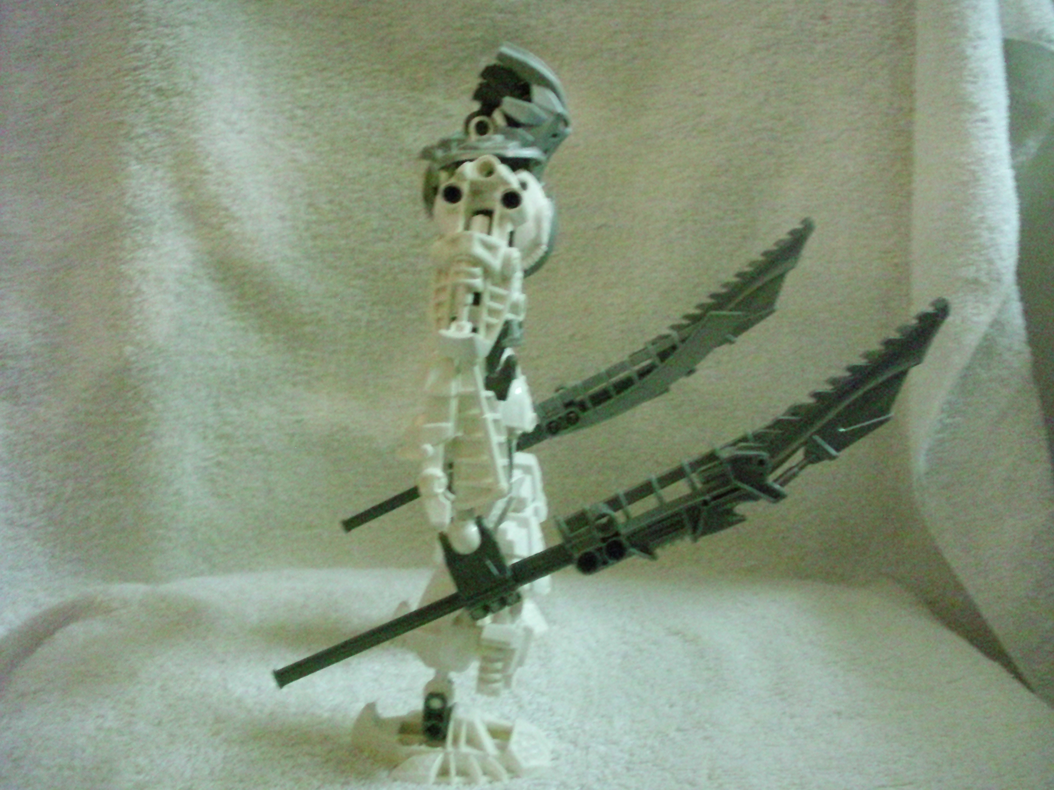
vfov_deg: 37.7
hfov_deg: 49.0
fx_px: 1157
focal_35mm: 38
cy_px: 395
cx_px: 527
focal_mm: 6.3
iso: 1600
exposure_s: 1/25
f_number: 3.1
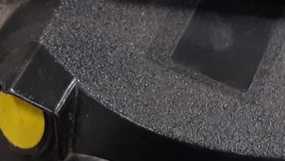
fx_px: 1013
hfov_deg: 16.0
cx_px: 180
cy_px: 123
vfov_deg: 9.0
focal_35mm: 134
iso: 200
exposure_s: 1/50
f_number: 1.7
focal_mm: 3.93
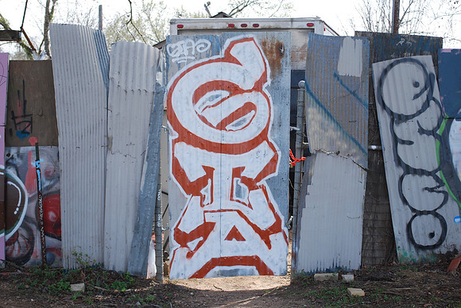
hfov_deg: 31.9
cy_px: 154
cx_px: 230
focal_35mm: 63
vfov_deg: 21.6
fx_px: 808
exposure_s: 1/125
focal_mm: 42
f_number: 5.6
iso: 100
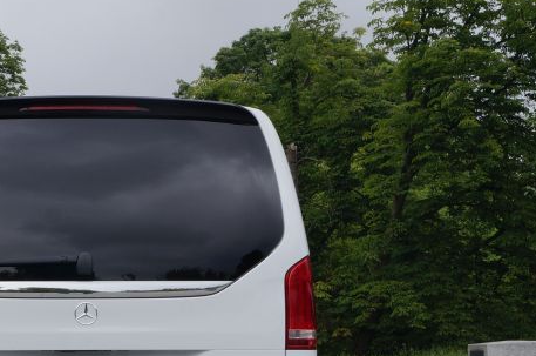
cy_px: 270
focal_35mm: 74
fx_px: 1100
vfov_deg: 18.2
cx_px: 74
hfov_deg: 26.6
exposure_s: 1/125
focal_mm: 22
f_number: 13
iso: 100
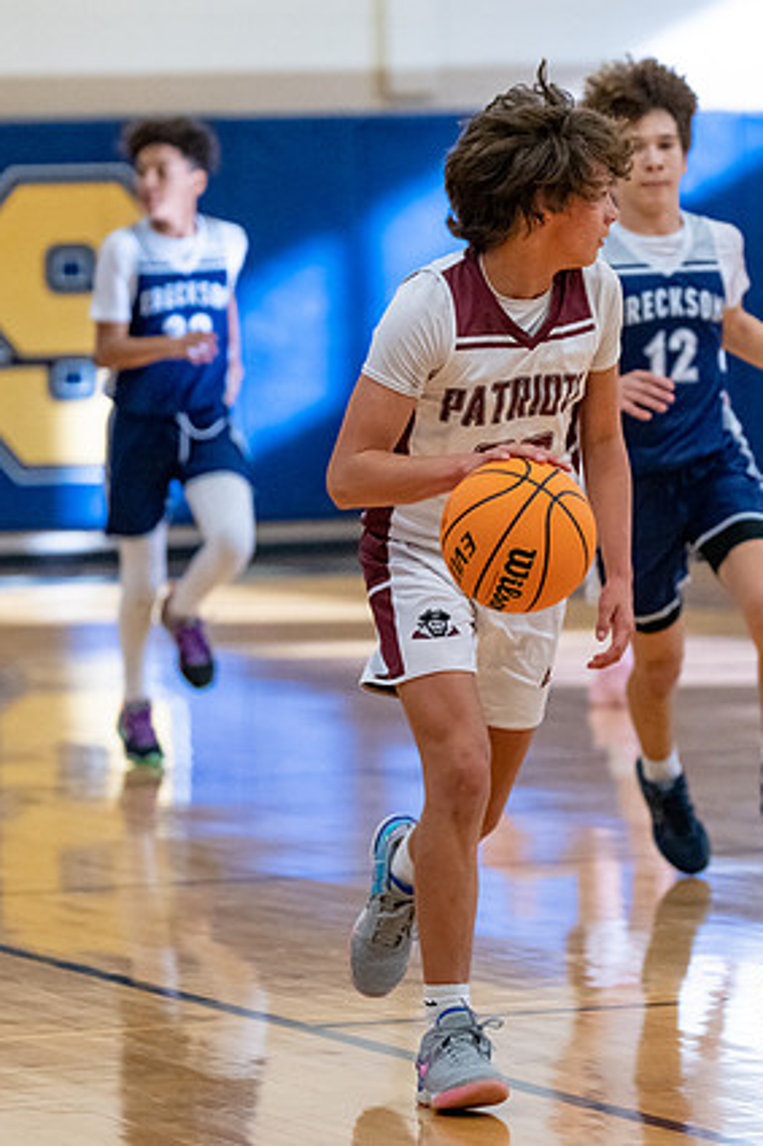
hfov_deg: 6.1
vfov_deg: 9.1
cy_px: 514
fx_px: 7190
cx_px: 463
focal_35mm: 226
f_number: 2.8
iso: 5000
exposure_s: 1/1000
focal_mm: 129
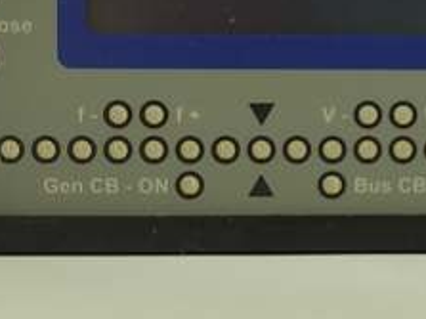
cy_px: -10
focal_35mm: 124
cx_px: 426
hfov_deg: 15.6
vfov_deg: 11.8
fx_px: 1525
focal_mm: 5.52
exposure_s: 1/100
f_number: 1.9
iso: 2306
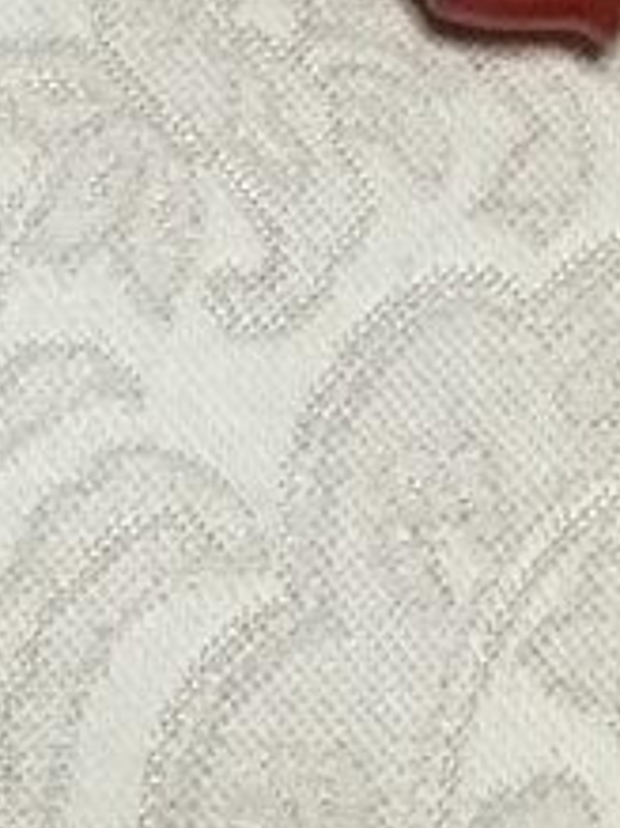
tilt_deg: -68.6
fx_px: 4064
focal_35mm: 170
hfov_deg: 8.5
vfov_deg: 11.5
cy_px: 26
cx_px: -367
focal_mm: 3.3
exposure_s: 1/30
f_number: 2.4
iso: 125
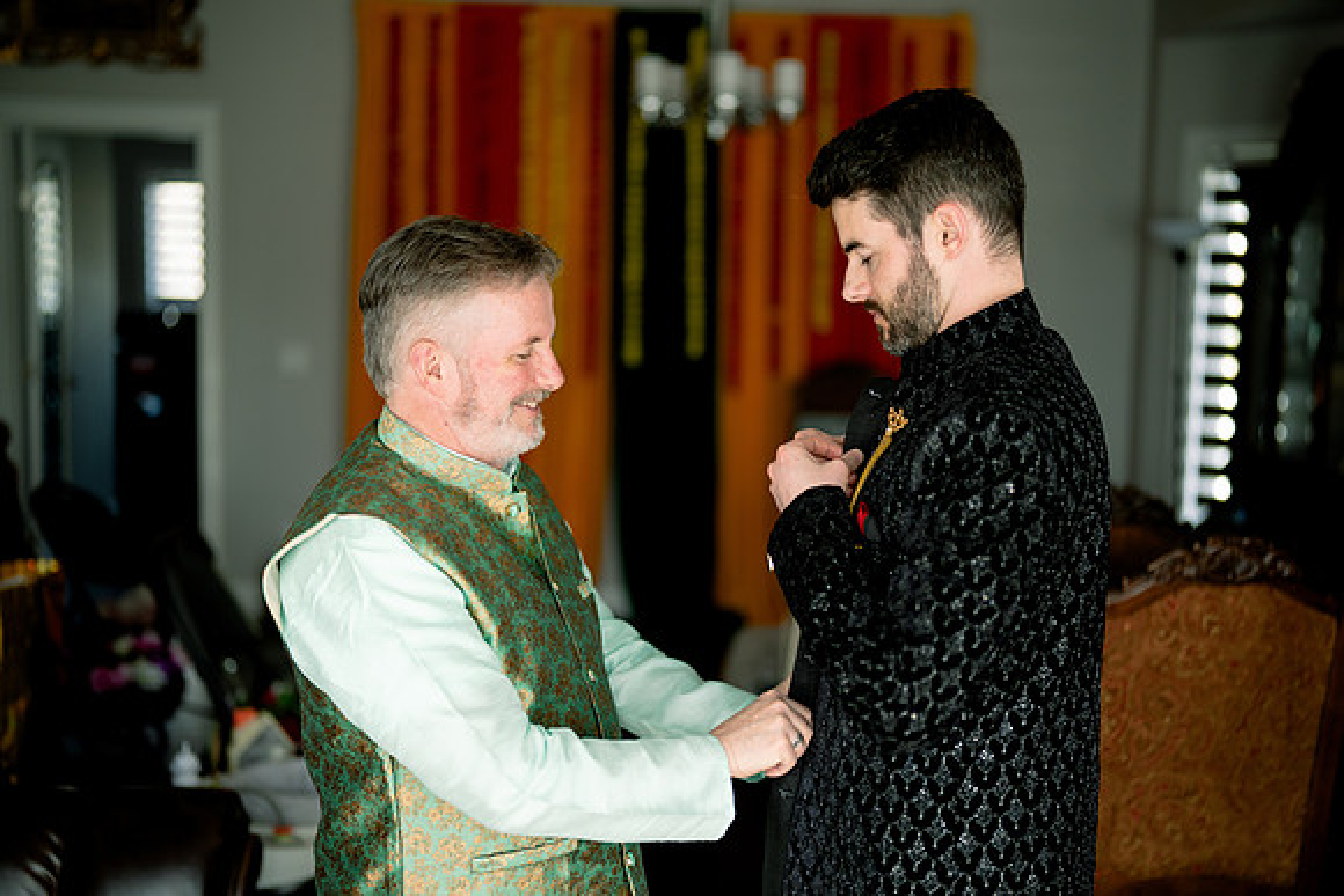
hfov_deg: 39.6
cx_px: 672
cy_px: 448
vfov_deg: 27.0
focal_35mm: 50
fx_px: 1867
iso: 320
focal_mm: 50
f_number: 1.4
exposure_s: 1/320
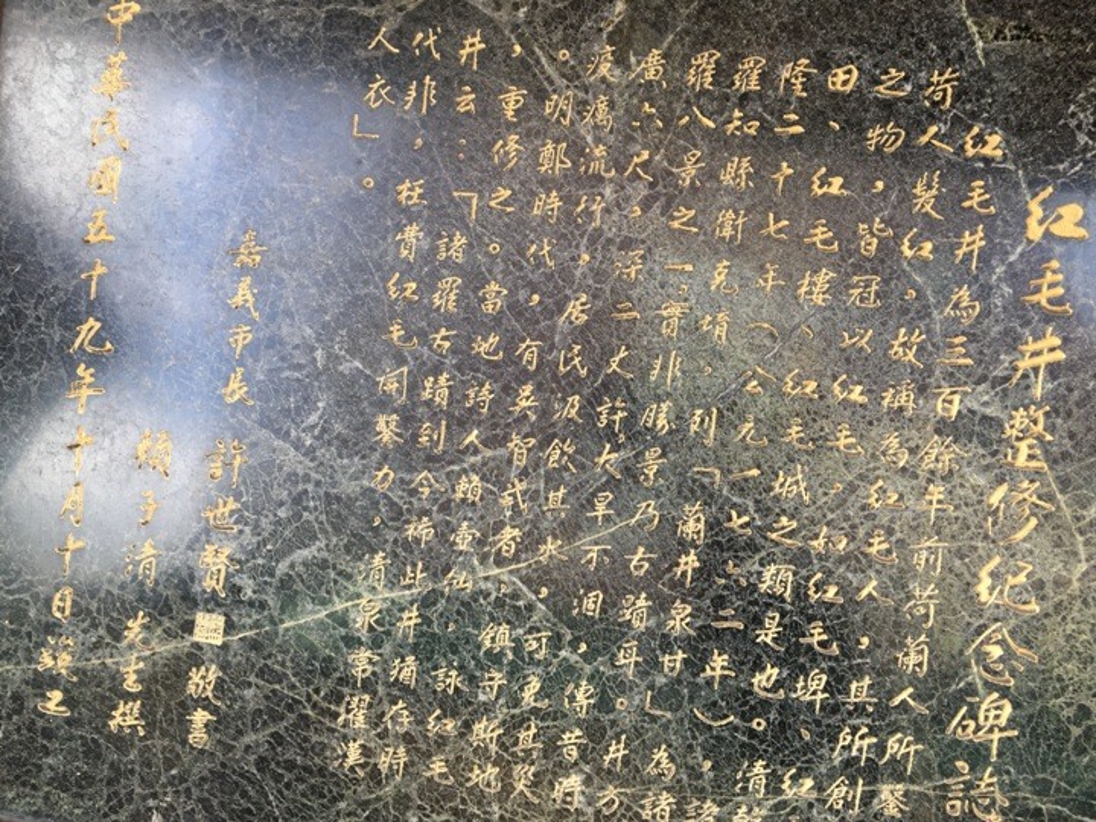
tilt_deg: -48.5
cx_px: 548
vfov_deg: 48.2
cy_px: 411
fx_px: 918
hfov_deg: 61.7
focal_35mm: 29
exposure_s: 1/120
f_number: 2.2
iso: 40
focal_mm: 4.15
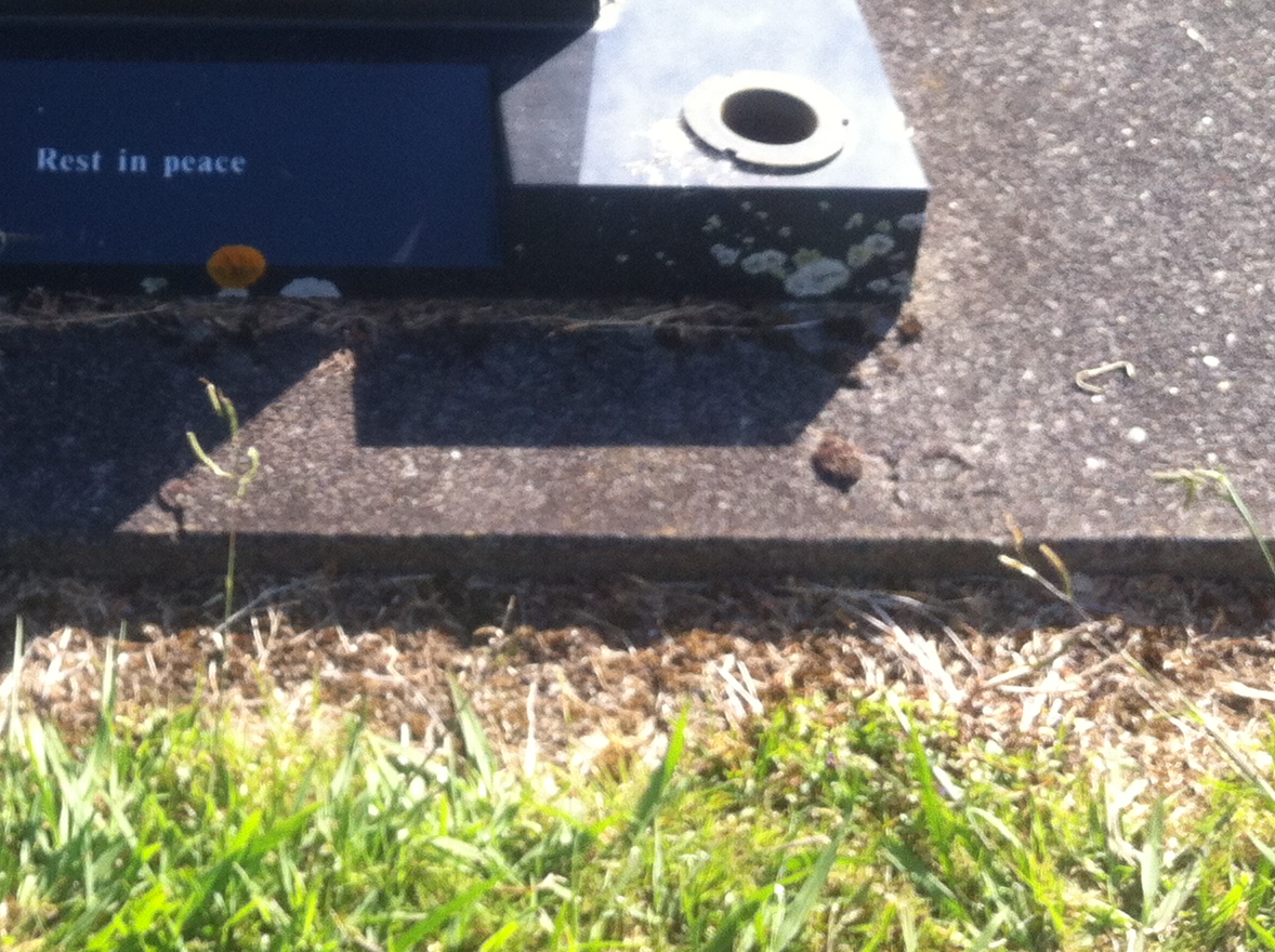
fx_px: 2832
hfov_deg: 24.8
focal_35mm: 77
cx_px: 183
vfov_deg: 18.4
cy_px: -76
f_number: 2.8
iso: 80
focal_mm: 3.85
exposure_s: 1/343
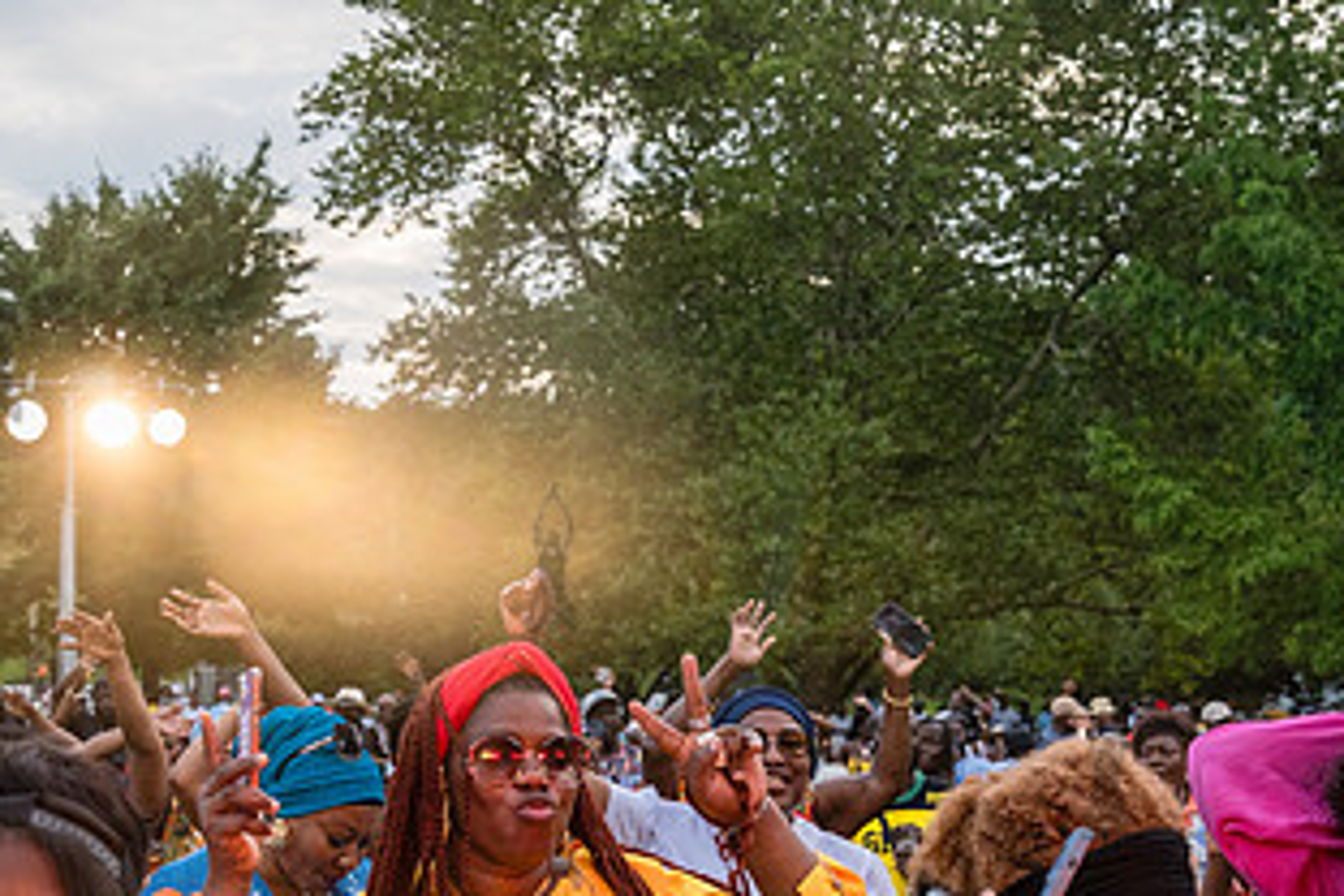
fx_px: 2426
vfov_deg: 20.9
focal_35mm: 65
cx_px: 547
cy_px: 556
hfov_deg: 30.9
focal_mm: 35
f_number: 4
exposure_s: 1/2000
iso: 1600
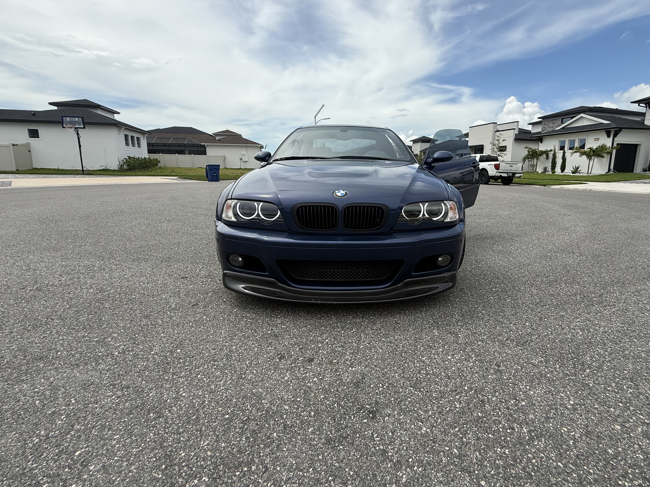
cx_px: 355
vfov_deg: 77.8
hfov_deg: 94.2
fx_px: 300
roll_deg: -1.4
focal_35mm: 16
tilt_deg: -9.9
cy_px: 214
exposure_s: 1/1745
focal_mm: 2.22
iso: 50
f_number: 2.2
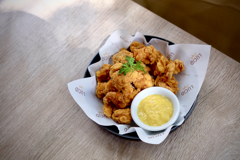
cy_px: 80
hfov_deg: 47.4
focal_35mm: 41
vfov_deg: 32.6
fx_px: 273
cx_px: 120
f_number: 3.2
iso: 800
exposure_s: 1/800
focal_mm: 27
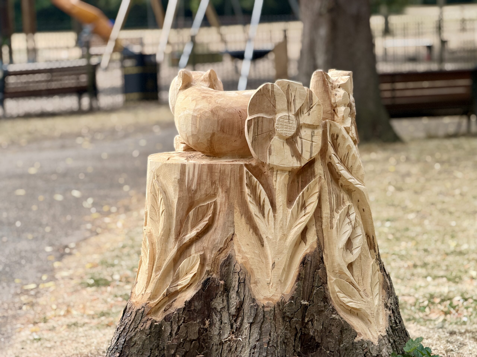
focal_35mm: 100
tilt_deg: -6.3
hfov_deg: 19.6
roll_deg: +3.0
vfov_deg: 14.8
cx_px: 238
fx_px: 1378
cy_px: 178
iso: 50
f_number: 2.8
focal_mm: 16.89
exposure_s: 1/121
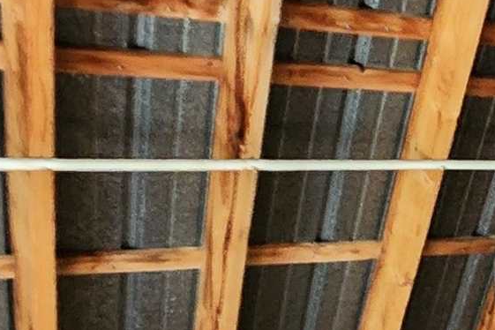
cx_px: 1048
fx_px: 1017
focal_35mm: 74
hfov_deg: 17.3
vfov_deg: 16.0
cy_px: 568
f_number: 2.2
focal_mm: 2.2
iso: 500
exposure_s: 1/30
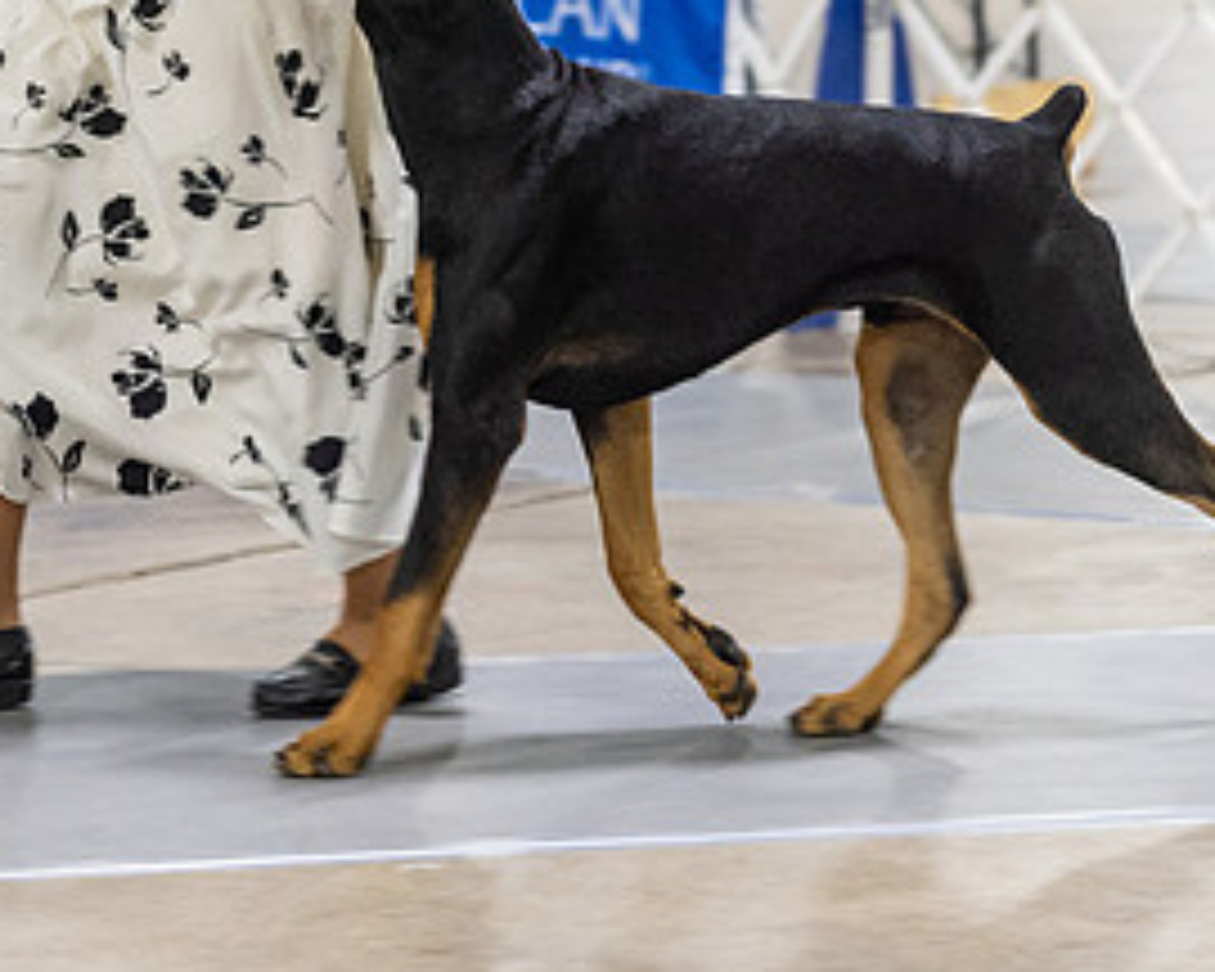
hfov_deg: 9.5
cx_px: 304
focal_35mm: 202
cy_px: 27
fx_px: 7264
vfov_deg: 7.6
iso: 2500
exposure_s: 1/160
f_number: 2.8
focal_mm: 86
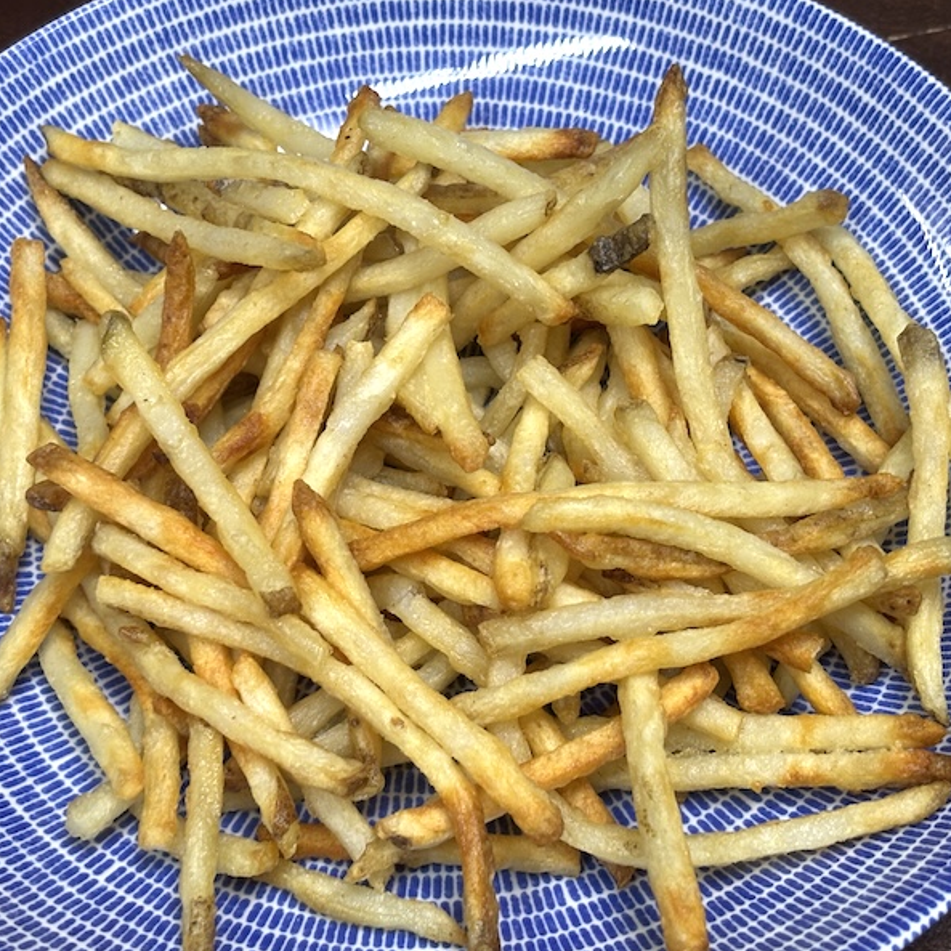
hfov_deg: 27.7
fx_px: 1927
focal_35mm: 62
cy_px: 478
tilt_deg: -56.2
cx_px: 459
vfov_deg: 27.7
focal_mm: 5.96
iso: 100
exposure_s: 1/33
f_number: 1.6
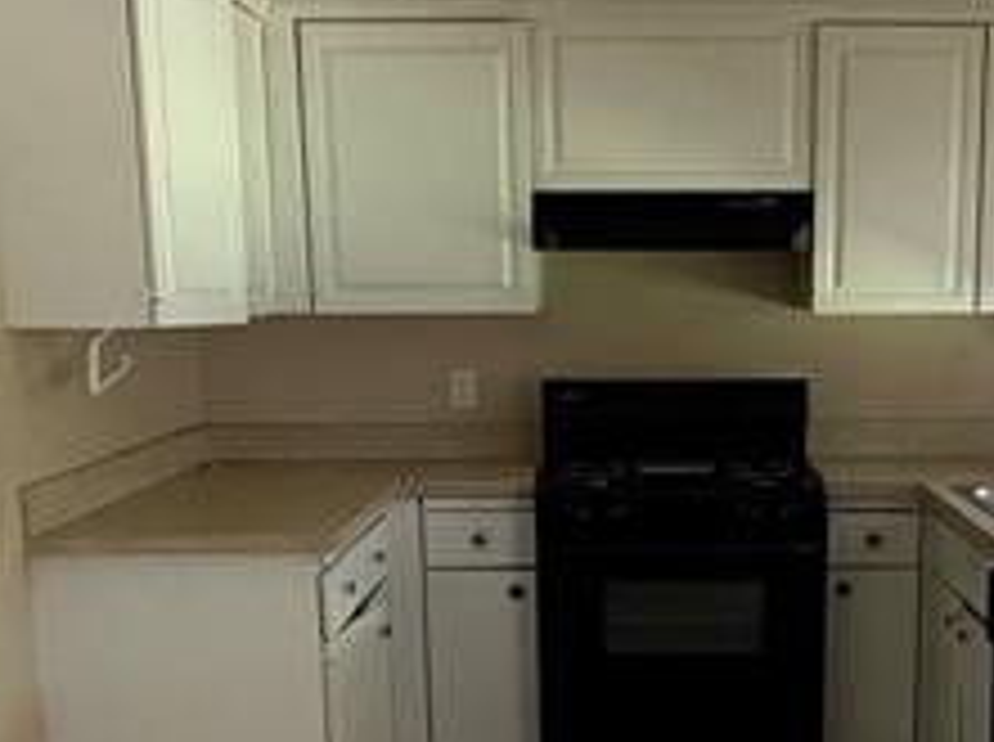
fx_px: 1863
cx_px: 715
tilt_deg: -13.7
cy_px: 755
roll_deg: +0.4
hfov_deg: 29.5
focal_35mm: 65
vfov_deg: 21.7
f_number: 2.2
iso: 250
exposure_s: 1/99
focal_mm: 2.22
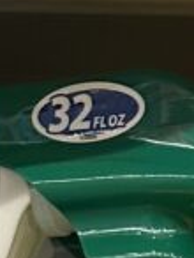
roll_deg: +0.5
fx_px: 1252
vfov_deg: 8.6
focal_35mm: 168
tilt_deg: -14.8
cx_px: 353
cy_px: 889
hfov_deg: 8.5
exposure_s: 1/79
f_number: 1.78
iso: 250
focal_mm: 6.86
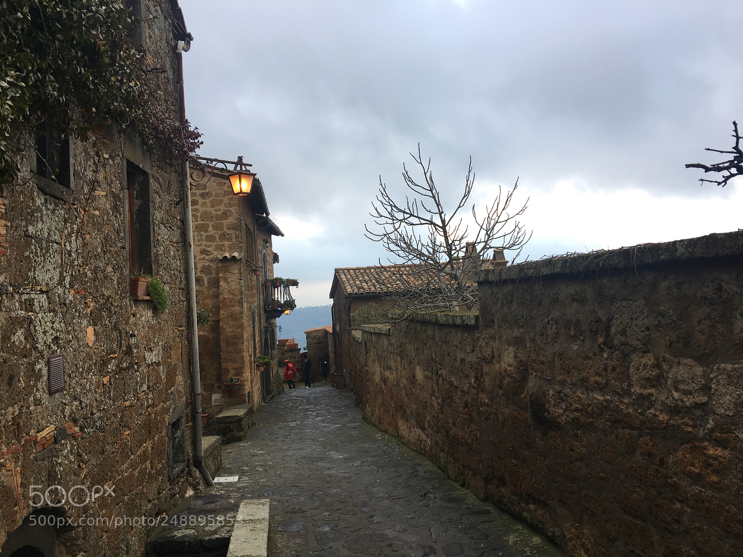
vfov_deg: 48.2
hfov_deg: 61.7
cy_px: 278
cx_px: 372
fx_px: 622
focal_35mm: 29
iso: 25
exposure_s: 1/122
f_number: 2.2
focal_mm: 4.15
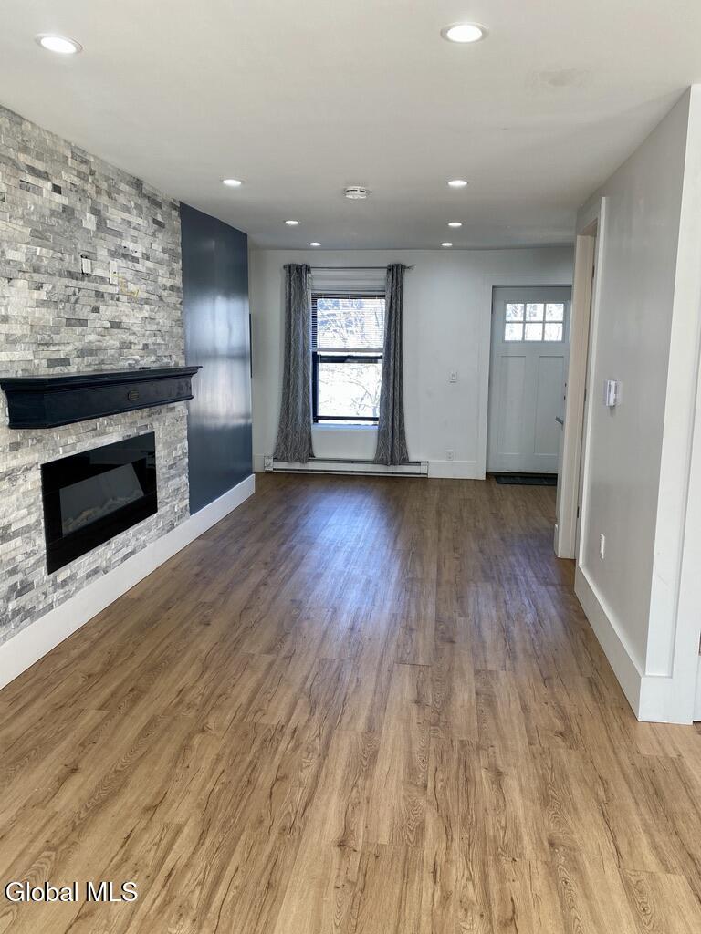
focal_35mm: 26
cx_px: 350
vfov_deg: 67.3
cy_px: 467
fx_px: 702
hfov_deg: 53.1
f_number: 1.8
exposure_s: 1/120
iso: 64
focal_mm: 4.25
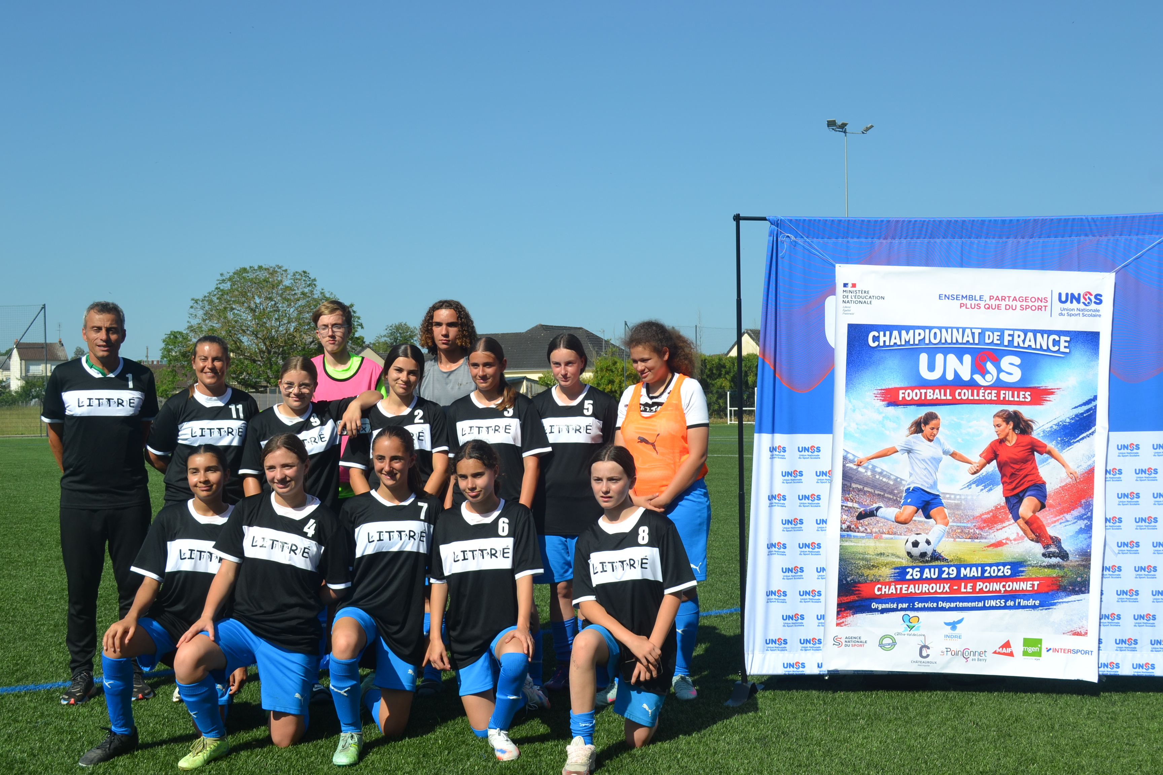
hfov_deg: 49.6
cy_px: 388
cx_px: 582
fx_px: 1260
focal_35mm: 39
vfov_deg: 34.2
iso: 100
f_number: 8
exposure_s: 1/250
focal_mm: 26
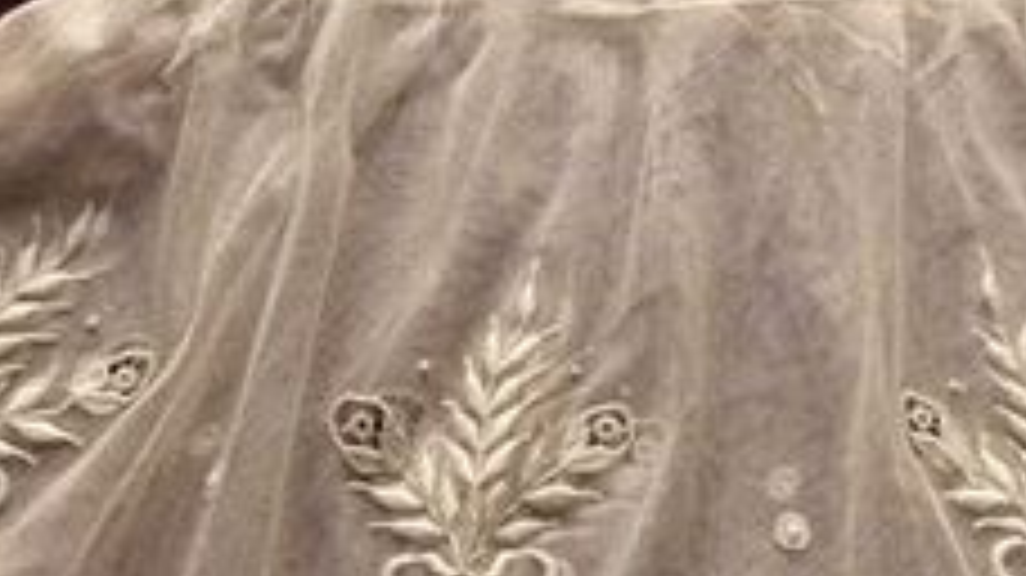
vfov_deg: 10.3
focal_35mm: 117
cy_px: 115
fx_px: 3182
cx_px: 706
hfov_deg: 18.3
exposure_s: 1/320
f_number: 2.8
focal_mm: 5.8
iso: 400
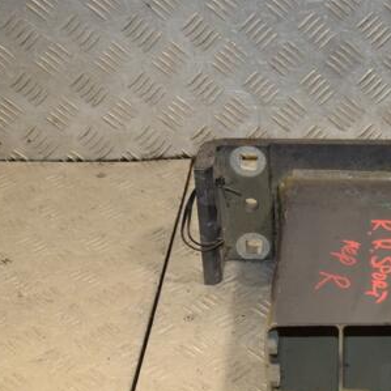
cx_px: 356
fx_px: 1112
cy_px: 209
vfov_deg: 19.9
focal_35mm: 87
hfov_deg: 19.6
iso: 800
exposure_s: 1/200
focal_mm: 34
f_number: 6.3
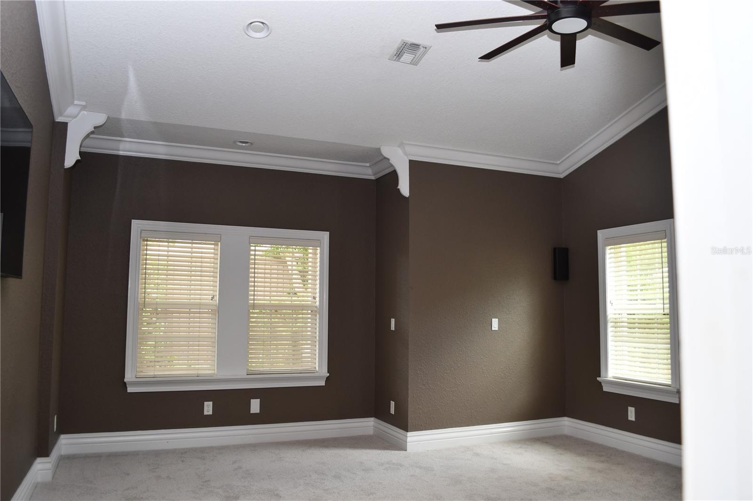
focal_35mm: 27
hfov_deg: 67.4
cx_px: 376
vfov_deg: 47.9
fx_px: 565
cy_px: 250
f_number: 4
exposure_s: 1/60
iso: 320
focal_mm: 18
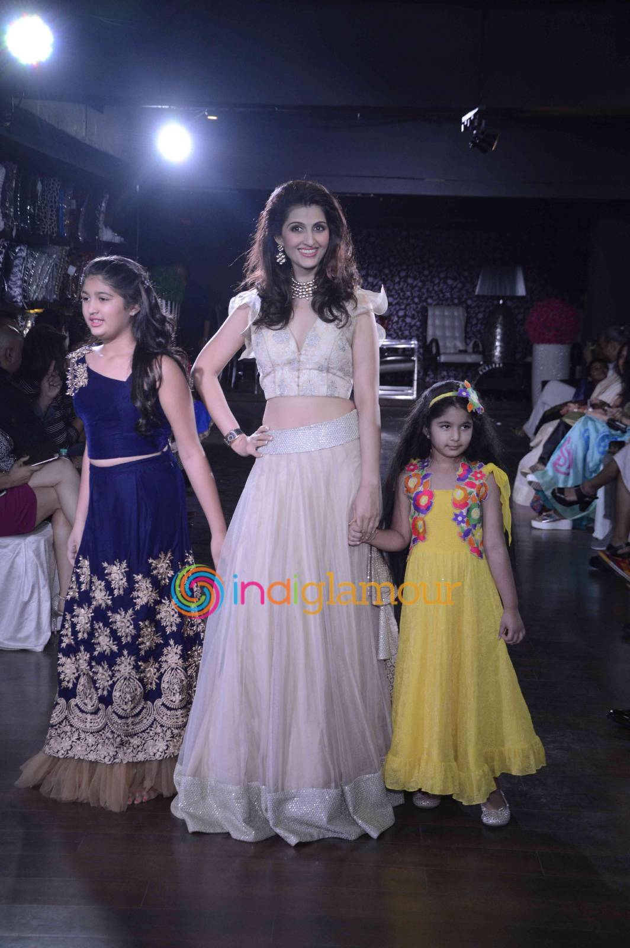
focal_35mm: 63
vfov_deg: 31.9
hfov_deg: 21.5
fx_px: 1656
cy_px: 474
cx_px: 315
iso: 800
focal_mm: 42
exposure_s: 1/200
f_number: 6.3
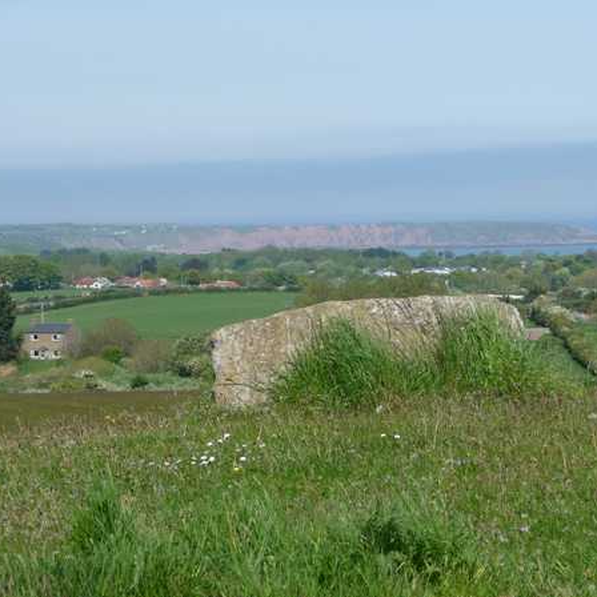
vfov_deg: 10.5
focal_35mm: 167
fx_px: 3259
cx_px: 365
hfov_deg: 10.5
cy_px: 298
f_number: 4.8
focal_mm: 24.1
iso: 100
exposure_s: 1/640
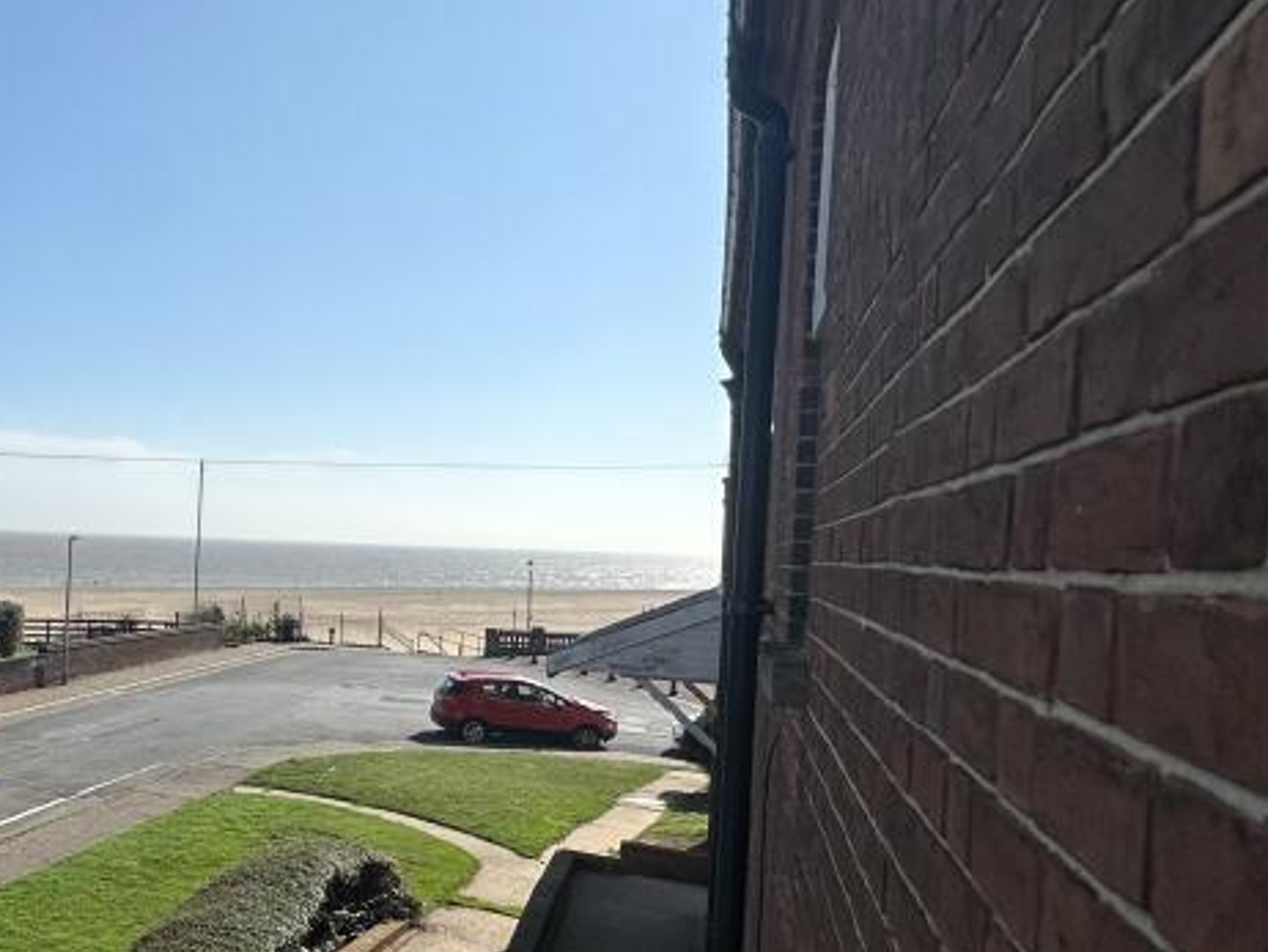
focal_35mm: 31
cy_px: 546
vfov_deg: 45.3
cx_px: -126
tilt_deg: -1.0
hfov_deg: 44.5
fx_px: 1136
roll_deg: -2.0
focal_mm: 2.22
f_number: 2.2
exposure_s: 1/3509
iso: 50
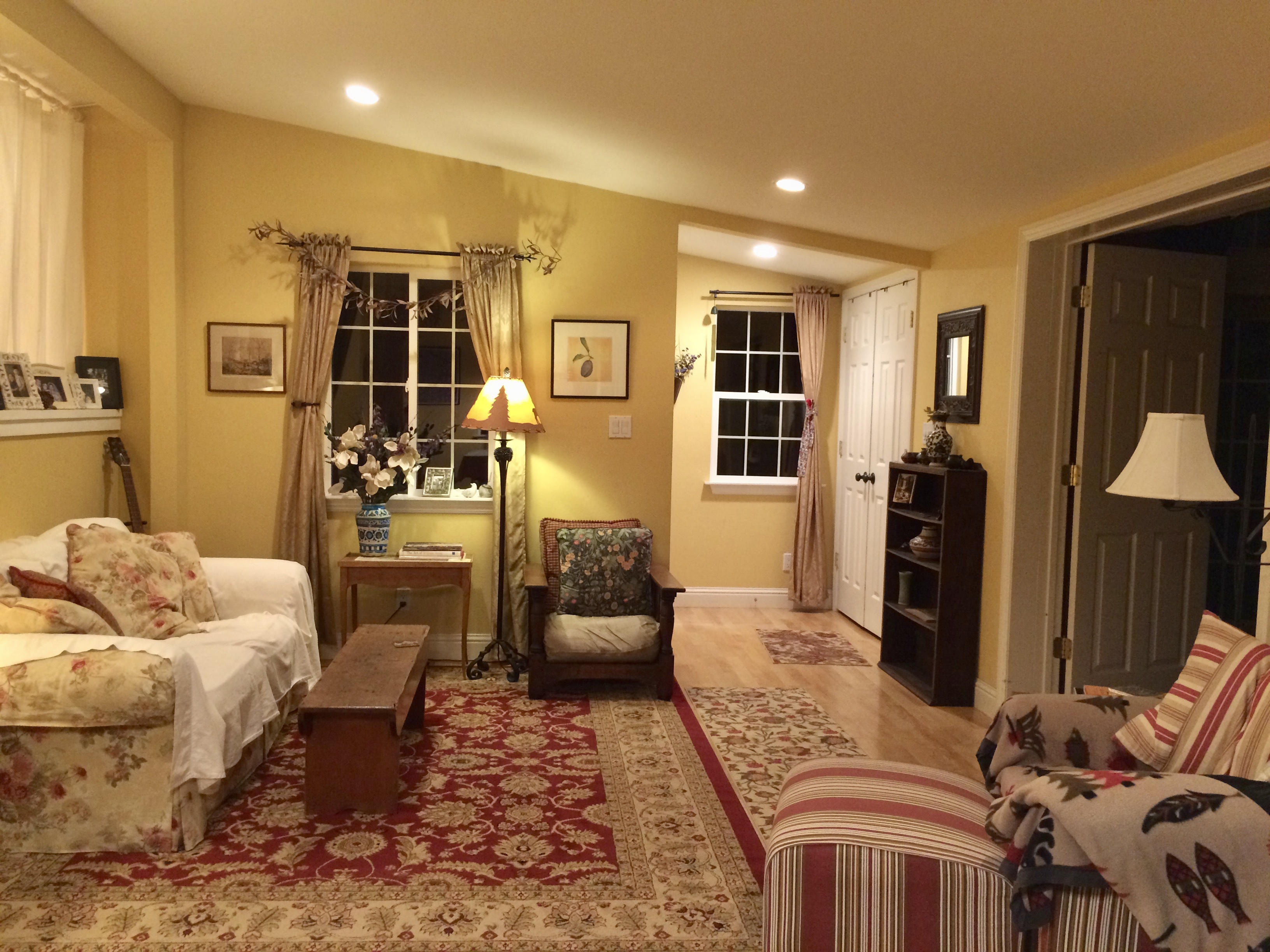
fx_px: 1064
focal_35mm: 29
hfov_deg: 61.7
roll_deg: -0.3
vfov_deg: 48.2
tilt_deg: -3.5
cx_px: 635
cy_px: 476
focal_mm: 4.15
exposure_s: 1/24
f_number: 2.2
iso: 250
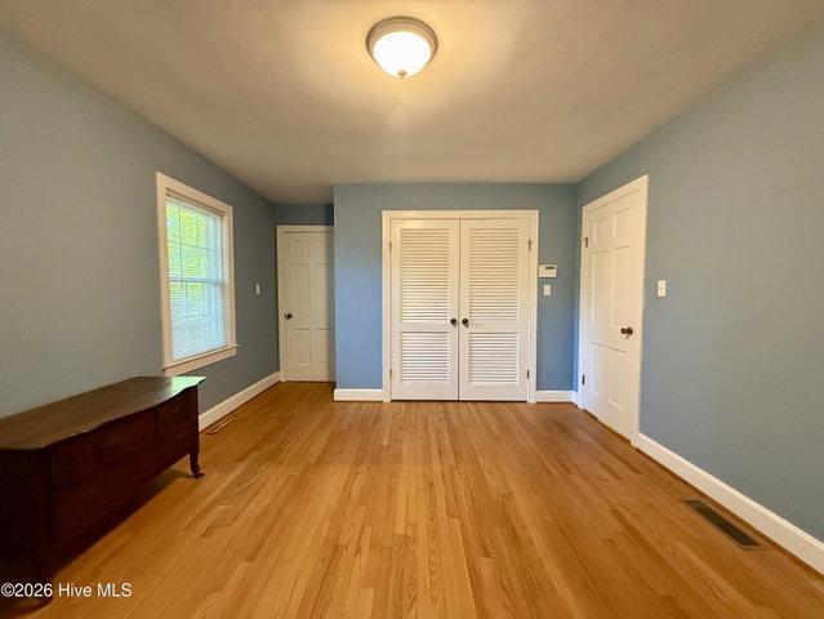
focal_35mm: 14
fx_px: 333
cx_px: 412
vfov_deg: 85.7
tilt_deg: -2.2
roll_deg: -0.1
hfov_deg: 102.0
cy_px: 310
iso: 640
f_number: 2.2
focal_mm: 2.22
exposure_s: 1/60
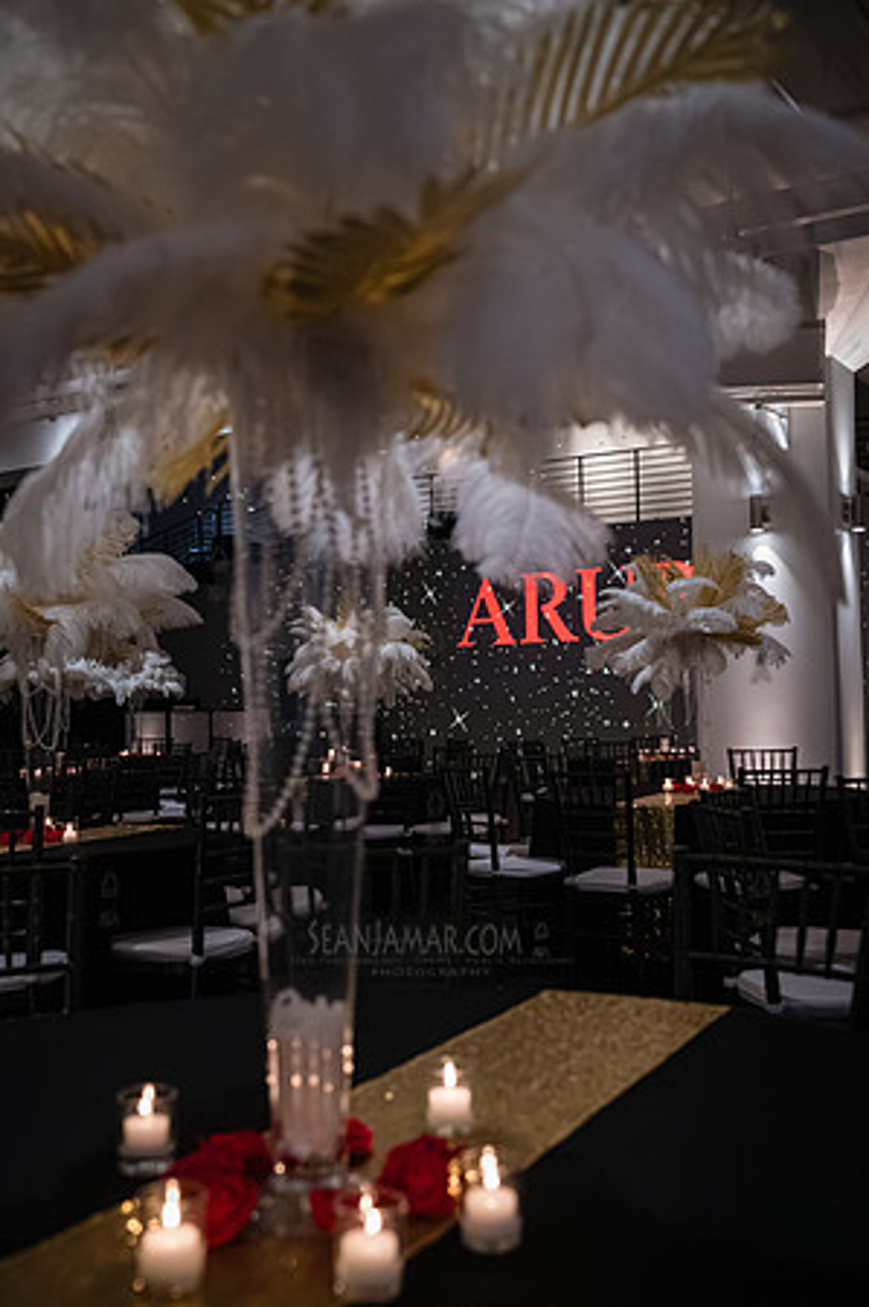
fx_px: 1270
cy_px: 654
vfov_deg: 54.5
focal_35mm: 35
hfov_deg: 37.8
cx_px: 434
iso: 12800
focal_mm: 35
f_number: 4.5
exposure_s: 1/400
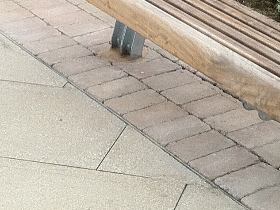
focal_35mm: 143
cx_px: 151
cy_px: -122
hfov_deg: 13.8
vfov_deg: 10.0
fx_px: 1157
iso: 80
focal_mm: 3.85
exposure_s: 1/160
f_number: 2.8
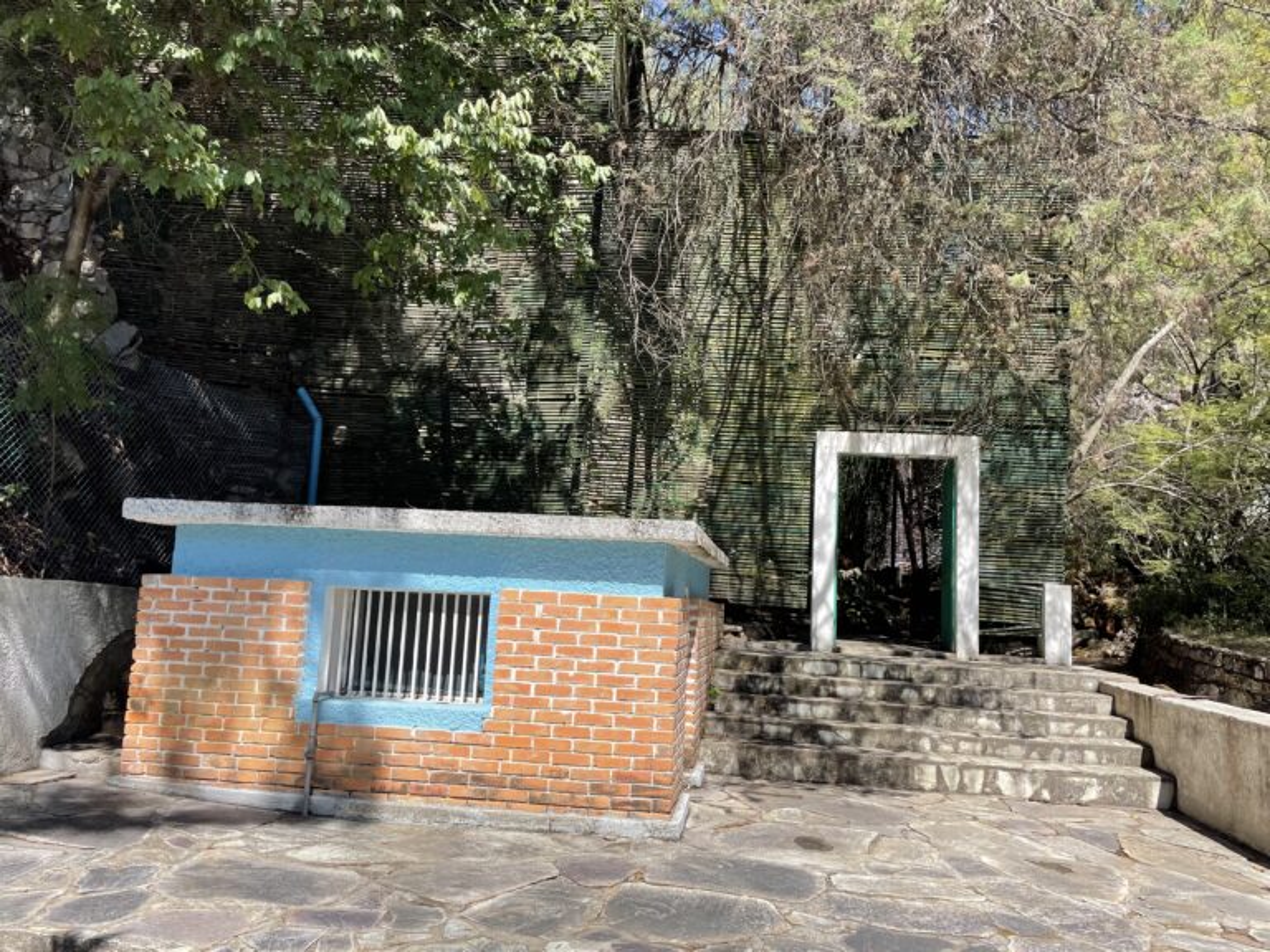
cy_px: 476
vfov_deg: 53.1
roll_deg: -2.1
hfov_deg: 67.3
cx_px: 635
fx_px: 954
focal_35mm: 26
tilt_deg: +7.5
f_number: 1.6
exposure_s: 1/1531
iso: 32
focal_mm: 4.2
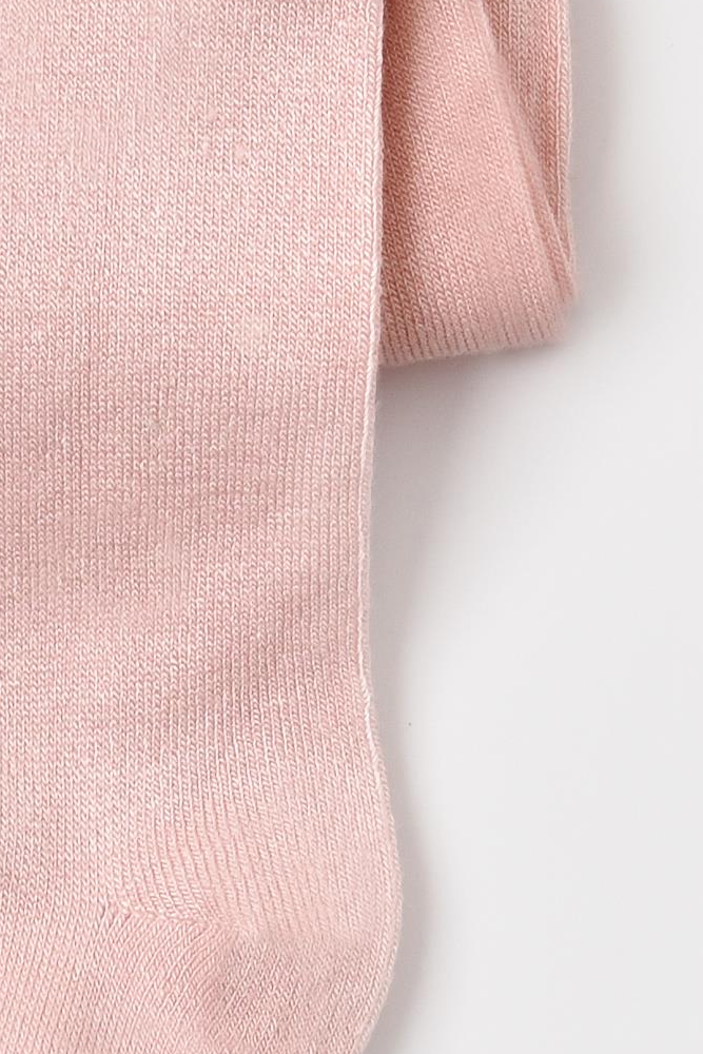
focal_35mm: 315
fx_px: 9223
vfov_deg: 6.5
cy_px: -343
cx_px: 159
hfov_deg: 4.4
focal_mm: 35
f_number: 11
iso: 100
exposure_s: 1/125
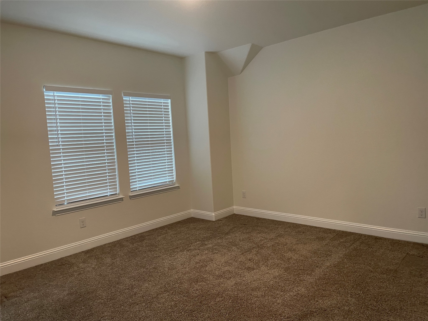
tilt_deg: -3.3
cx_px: 214
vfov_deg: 53.1
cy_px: 160
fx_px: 321
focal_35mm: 26
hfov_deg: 67.3
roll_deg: +4.1
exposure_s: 1/60
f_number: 1.6
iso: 160
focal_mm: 4.2
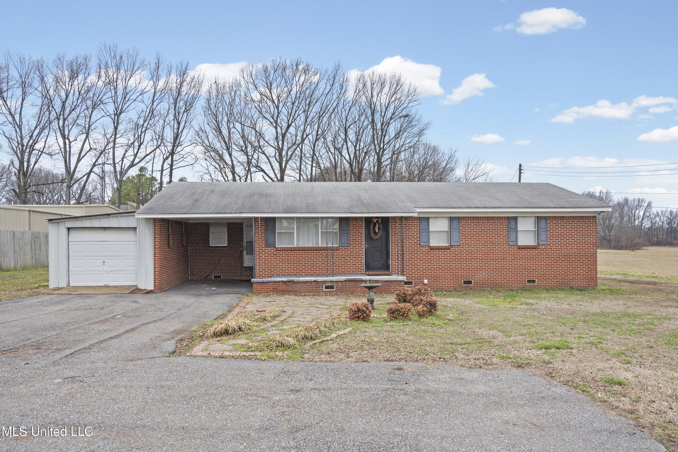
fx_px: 471
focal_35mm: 25
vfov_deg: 51.3
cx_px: 339
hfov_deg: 71.5
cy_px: 226
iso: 1000
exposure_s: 1/500
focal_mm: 25
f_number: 9
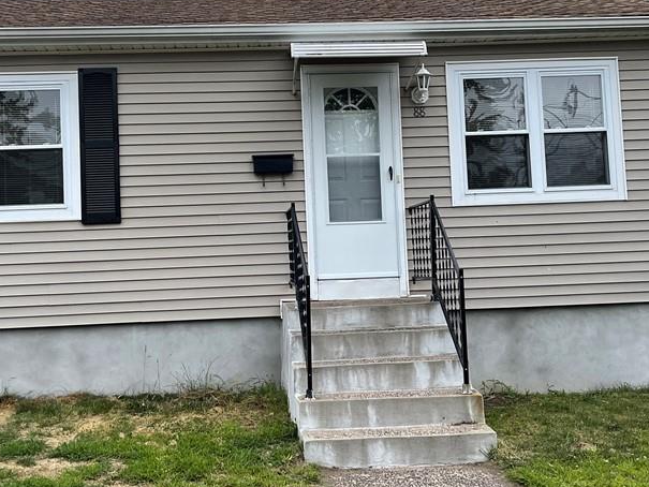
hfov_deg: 42.9
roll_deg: +2.1
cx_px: 292
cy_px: 208
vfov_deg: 32.8
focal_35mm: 44
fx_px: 825
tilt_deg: +3.4
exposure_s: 1/103
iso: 125
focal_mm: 5.1
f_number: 1.6
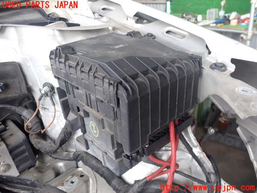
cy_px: 96
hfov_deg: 60.0
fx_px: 223
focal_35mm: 30
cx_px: 128
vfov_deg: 46.8
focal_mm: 5.4
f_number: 2.3
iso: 200
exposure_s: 1/100
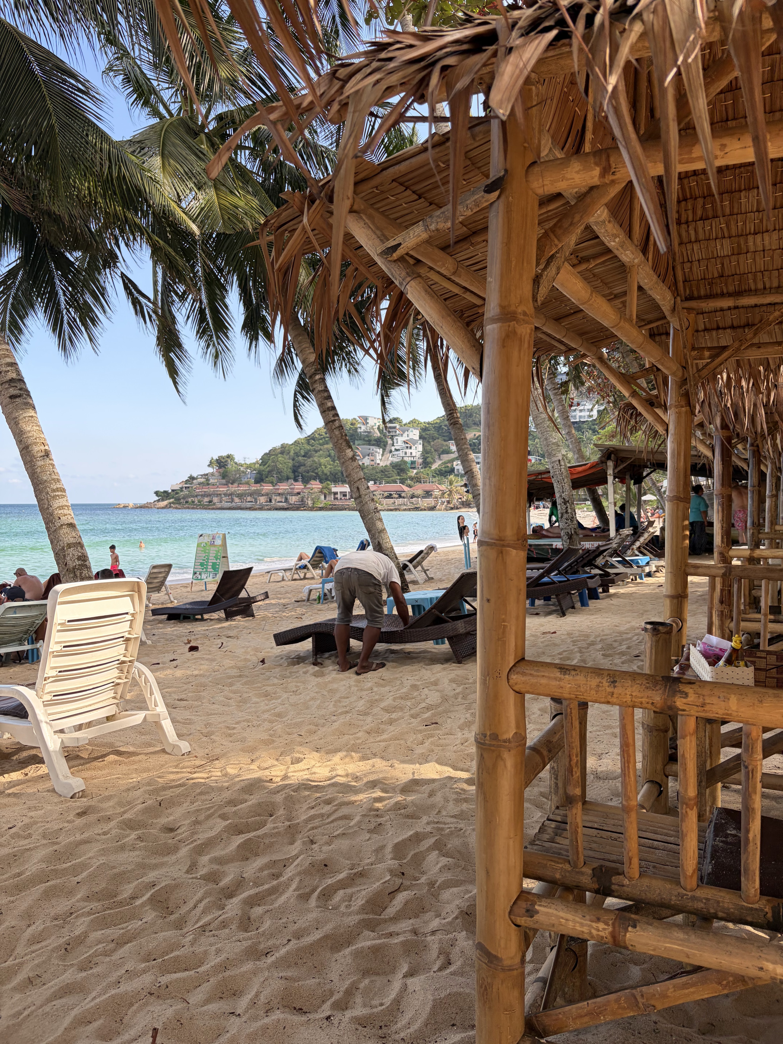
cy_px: 522
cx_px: 392
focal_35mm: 26
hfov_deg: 53.1
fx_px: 784
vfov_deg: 67.3
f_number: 1.6
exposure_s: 1/1081
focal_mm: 5.96
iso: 64
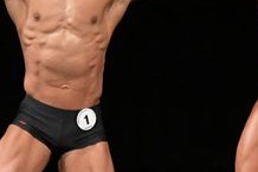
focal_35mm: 959
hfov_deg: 2.1
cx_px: 354
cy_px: 101
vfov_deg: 1.4
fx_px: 6867
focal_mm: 180
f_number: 5.6
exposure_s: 1/400
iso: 3200
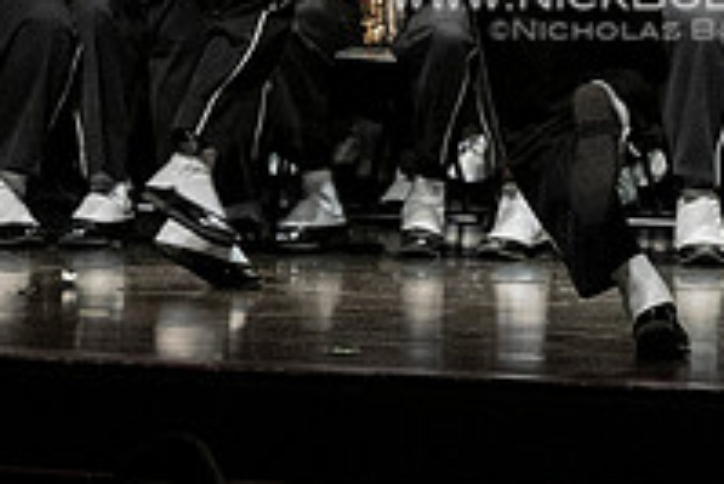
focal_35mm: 611
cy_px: -135
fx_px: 12296
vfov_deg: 2.3
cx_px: 640
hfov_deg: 3.4
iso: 4000
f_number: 4
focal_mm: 140
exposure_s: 1/500
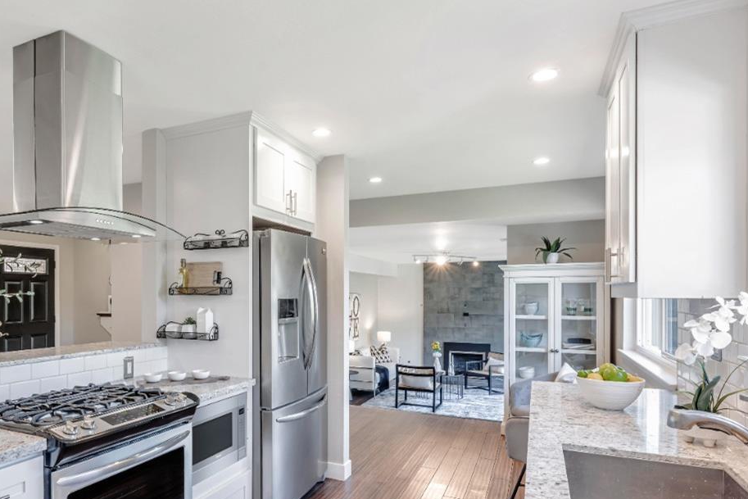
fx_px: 478
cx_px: 270
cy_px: 291
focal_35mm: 23
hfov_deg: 74.5
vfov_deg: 54.9
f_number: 8
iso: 100
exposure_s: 1/2.5
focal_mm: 14
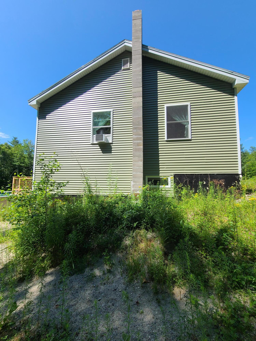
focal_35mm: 13
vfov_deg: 106.2
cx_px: 128
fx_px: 128
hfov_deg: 89.9
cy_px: 170
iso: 50
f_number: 2.2
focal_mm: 2.2
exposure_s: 1/1192
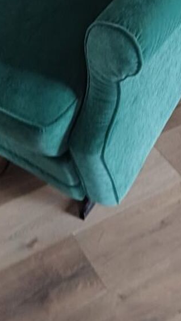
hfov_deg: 18.8
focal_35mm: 64
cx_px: 71
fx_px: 546
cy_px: 2
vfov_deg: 30.6
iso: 500
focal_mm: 4.65
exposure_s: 1/25
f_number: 1.8
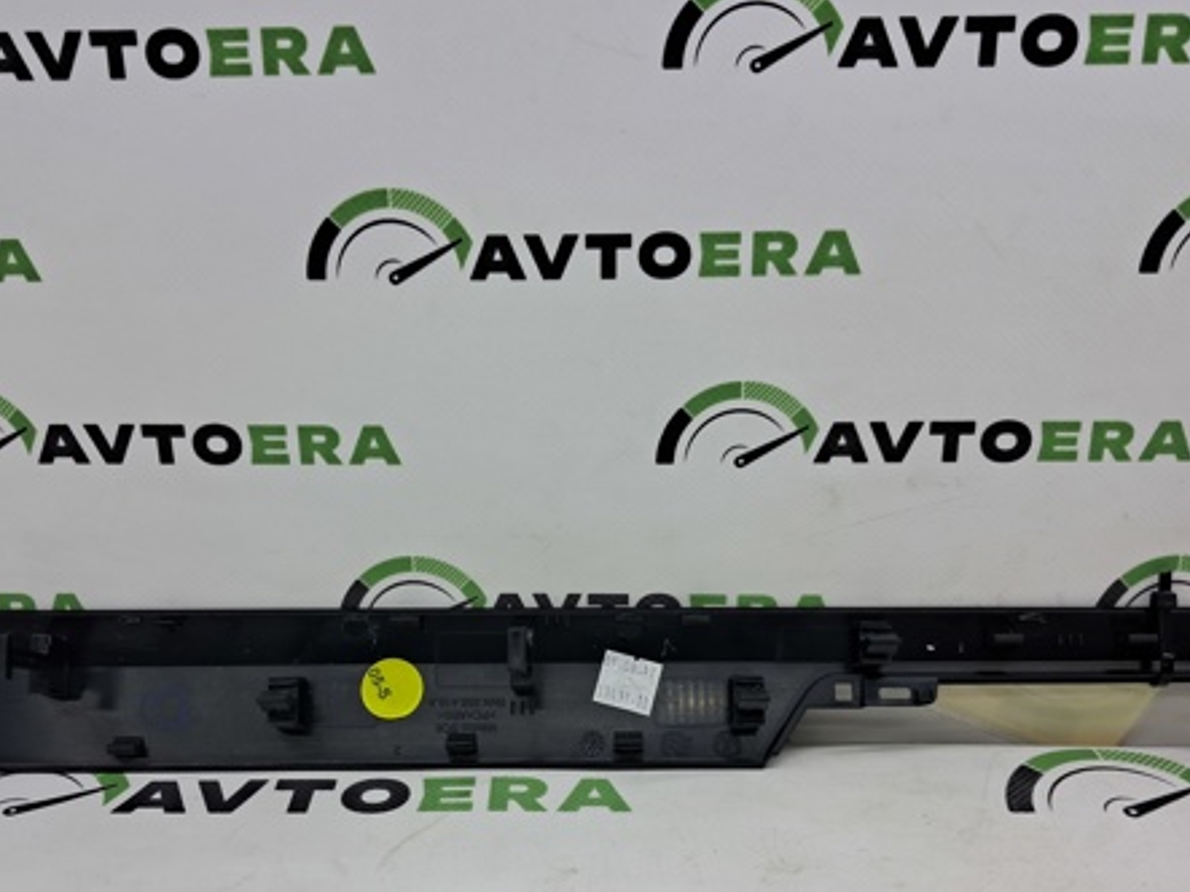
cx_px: 548
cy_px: 590
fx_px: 1340
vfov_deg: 36.5
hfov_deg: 47.8
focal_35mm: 39
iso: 50
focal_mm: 4
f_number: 1.8
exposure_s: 1/100
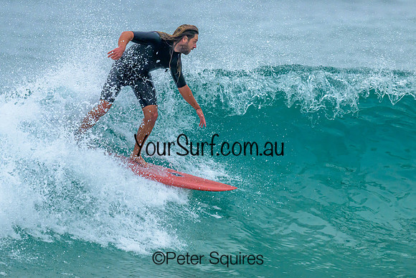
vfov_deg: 1.4
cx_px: 205
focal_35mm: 994
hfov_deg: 2.1
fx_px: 11491
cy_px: 109
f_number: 6.3
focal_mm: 800
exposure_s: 1/3200
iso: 2000
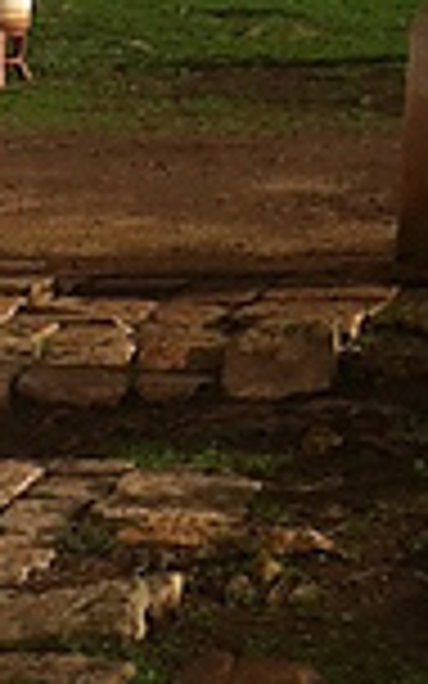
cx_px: -590
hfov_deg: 7.8
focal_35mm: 156
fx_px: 2911
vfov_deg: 13.3
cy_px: 585
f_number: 2.8
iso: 80
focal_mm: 3.85
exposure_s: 1/1040
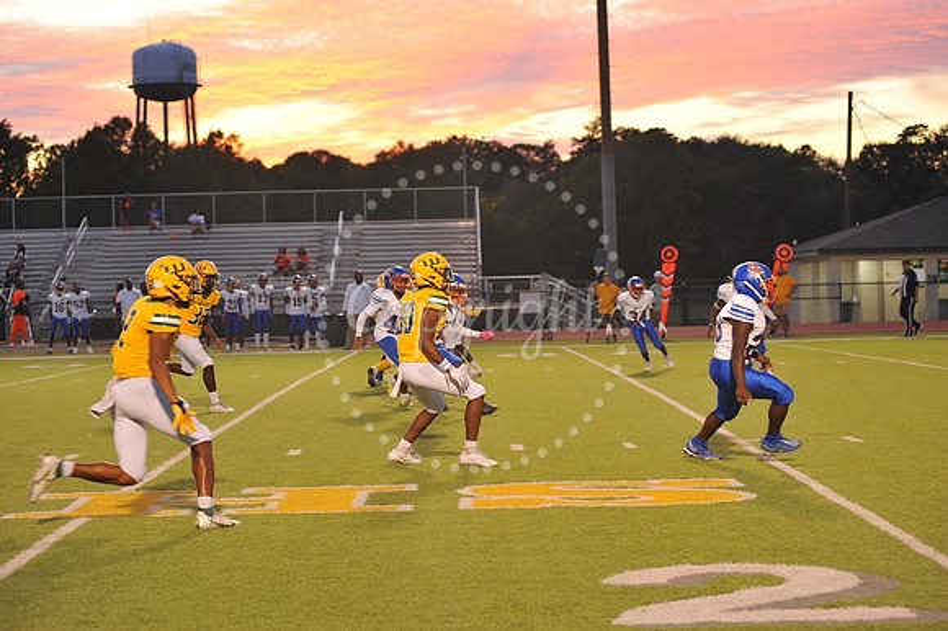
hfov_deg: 23.7
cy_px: 316
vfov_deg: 15.9
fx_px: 2263
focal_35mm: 86
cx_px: 474
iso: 1600
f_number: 4
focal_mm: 86
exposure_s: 1/250
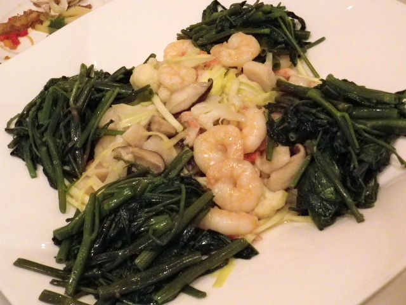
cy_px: 152
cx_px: 203
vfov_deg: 29.7
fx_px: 575
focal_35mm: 49
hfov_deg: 38.9
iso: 800
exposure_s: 1/30
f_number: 4.2
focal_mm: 8.7
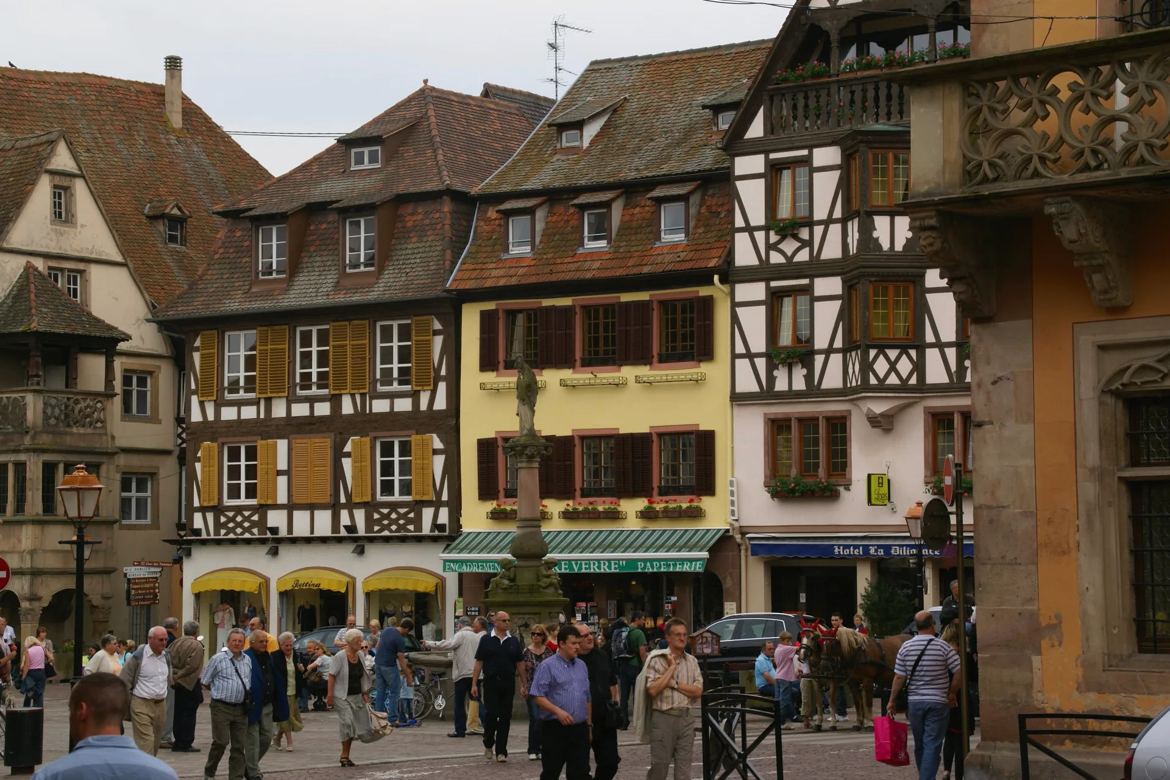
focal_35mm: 75
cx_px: 585
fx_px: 2437
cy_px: 390
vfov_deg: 18.2
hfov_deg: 27.0
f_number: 9
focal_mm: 50
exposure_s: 1/125
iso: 100
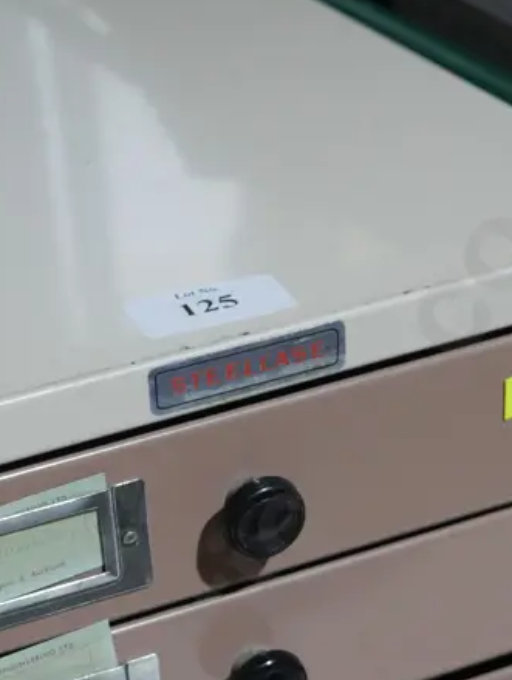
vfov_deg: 20.3
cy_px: 711
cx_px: 155
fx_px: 1831
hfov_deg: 15.9
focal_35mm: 93
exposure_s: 1/60
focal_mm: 20
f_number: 4.4
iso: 1000
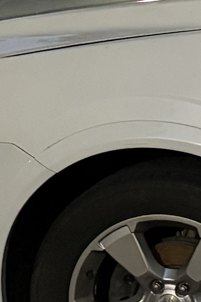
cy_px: 147
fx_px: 1532
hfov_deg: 6.5
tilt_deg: -14.5
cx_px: 716
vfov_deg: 11.2
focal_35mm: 183
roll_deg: -1.4
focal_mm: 5.96
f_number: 1.6
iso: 640
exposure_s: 1/30
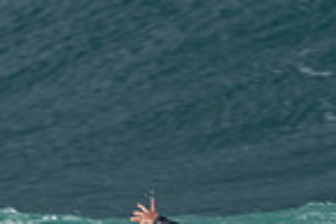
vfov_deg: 0.5
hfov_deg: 0.7
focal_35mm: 2903
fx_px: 27093
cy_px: 433
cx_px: -28
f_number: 10
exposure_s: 1/200
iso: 100
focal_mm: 480
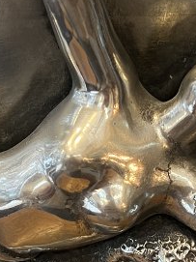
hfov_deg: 12.9
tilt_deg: -12.7
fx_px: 869
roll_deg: +2.5
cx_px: 115
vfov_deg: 17.1
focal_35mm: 115
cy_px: 165
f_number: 1.5
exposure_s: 1/50
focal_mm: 5.7
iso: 64
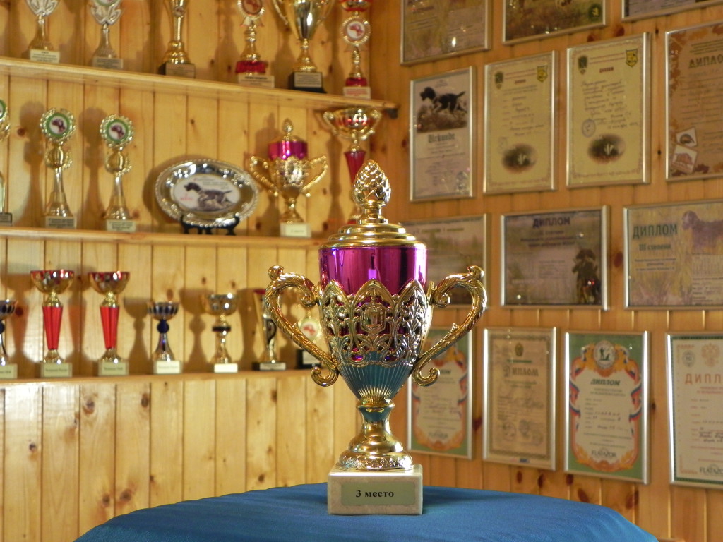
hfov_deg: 29.4
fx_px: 1378
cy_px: 271
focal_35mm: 66
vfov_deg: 22.3
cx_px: 362
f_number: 3.5
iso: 400
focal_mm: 11.8
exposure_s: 1/18.1
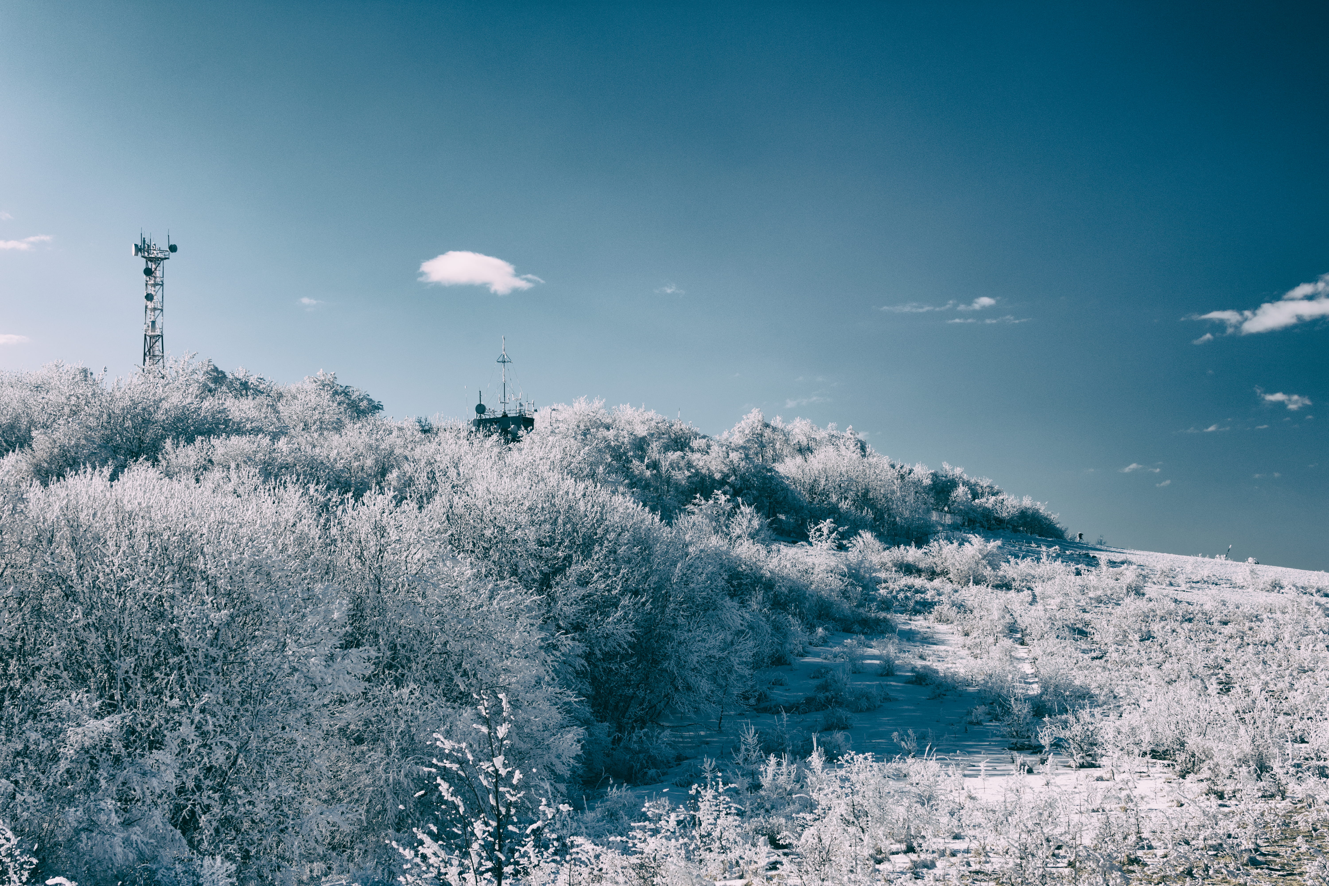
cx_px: 664
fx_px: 1938
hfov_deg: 37.9
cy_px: 443
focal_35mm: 52
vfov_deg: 25.8
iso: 100
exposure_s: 1/160
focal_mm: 35
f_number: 8
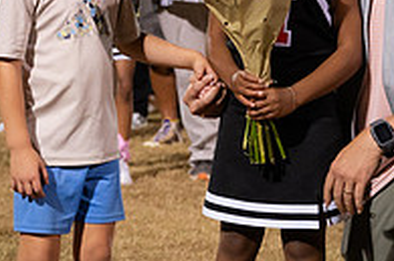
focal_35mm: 158
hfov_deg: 13.0
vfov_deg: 8.6
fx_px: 1725
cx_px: 303
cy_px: 87
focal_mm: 53
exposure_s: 1/250
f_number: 4
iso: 3200
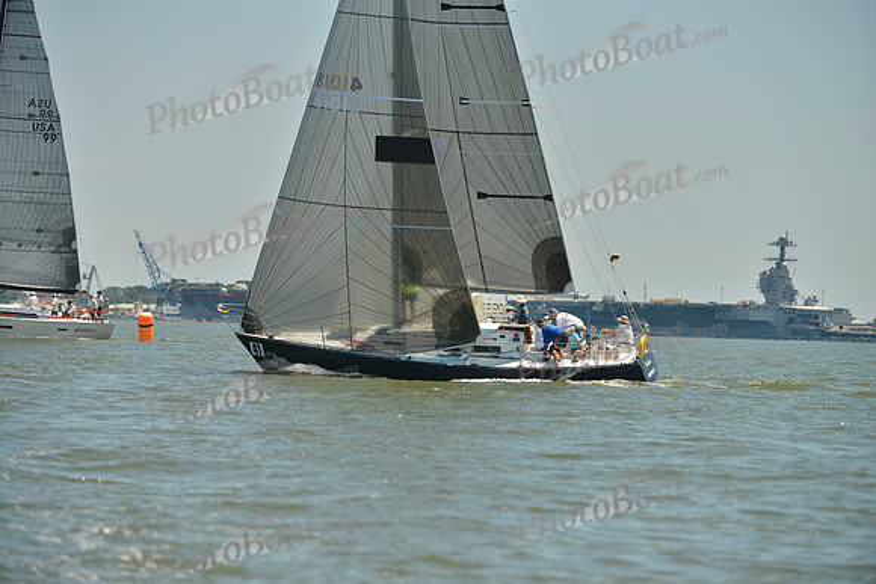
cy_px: 292
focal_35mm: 200
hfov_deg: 10.3
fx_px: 4868
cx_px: 438
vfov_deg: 6.9
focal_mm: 200
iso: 200
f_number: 5
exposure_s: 1/1600
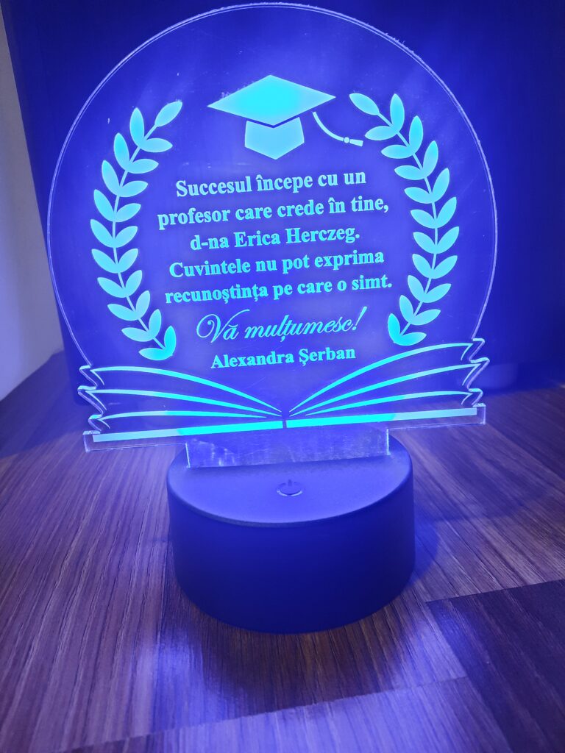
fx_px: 544
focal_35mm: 25
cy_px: 376
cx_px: 282
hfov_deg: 54.9
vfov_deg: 69.4
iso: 400
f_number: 2
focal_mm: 4.6
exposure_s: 1/24
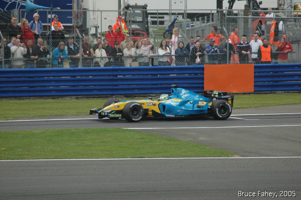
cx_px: 150
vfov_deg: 3.0
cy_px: 100
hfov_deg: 4.6
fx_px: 3758
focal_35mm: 450
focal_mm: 300
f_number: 5.6
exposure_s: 1/2000
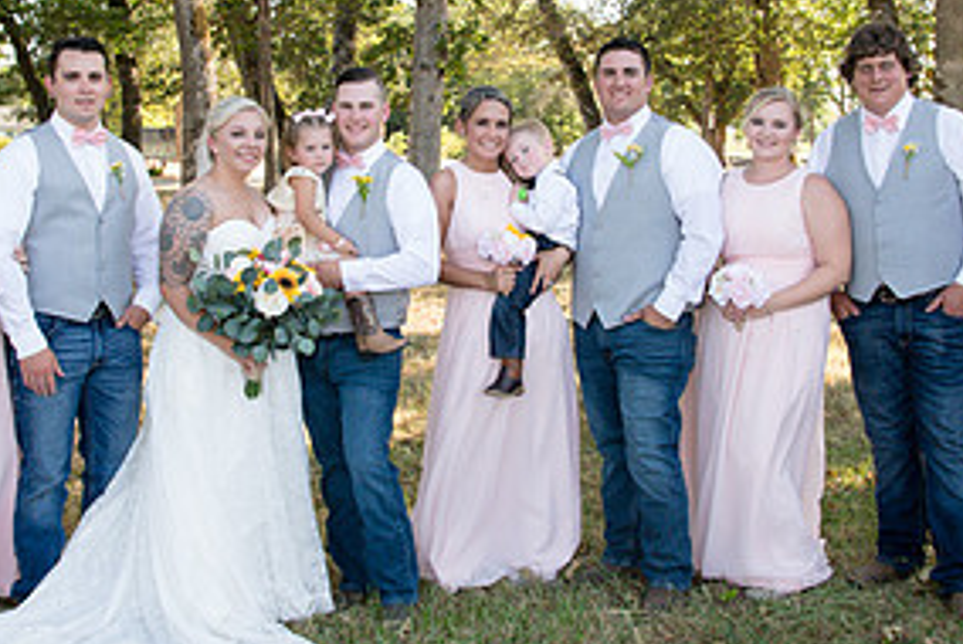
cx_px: 427
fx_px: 1312
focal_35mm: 49
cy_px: 205
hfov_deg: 40.2
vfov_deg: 27.4
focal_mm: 24
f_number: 9
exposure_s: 1/320
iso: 2000
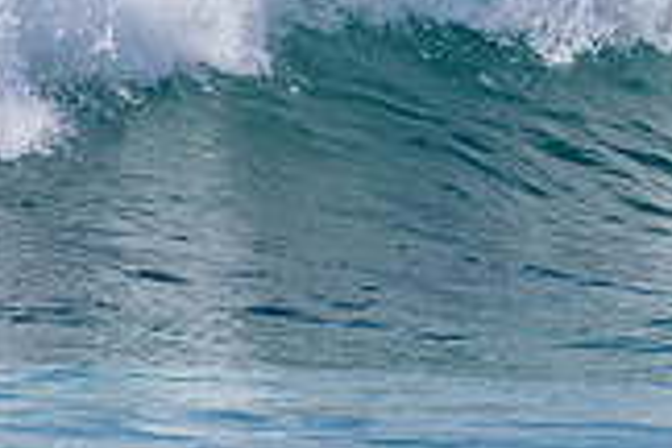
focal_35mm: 2684
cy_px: -197
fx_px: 50097
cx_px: 1191
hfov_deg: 0.8
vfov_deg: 0.5
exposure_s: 1/2000
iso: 220
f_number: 5.6
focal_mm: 500
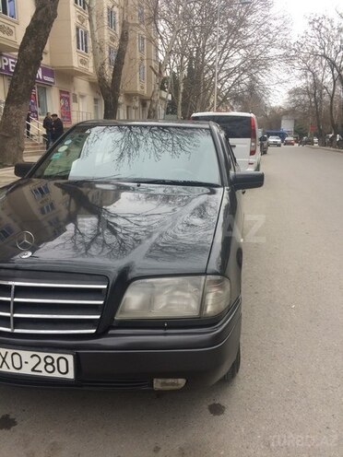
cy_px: 228
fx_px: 383
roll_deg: -0.5
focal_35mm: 29
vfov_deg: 61.7
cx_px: 172
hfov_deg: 48.2
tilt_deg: -15.8
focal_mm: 4.15
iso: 40
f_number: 2.2
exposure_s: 1/100
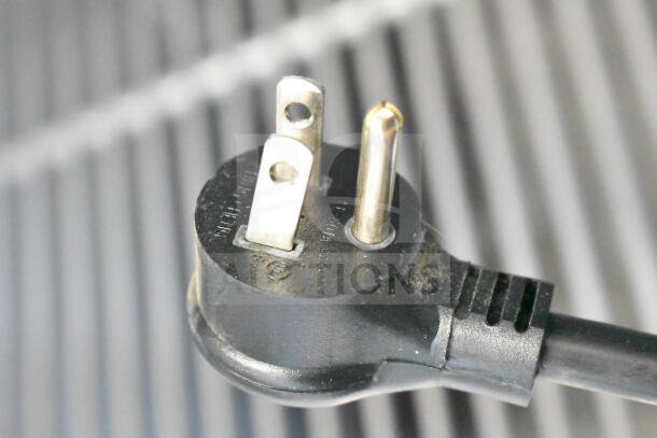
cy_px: 219
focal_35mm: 82
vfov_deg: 16.6
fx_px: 1506
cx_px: 328
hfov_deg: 24.6
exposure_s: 1/100
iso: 22800
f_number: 5.6
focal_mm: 55
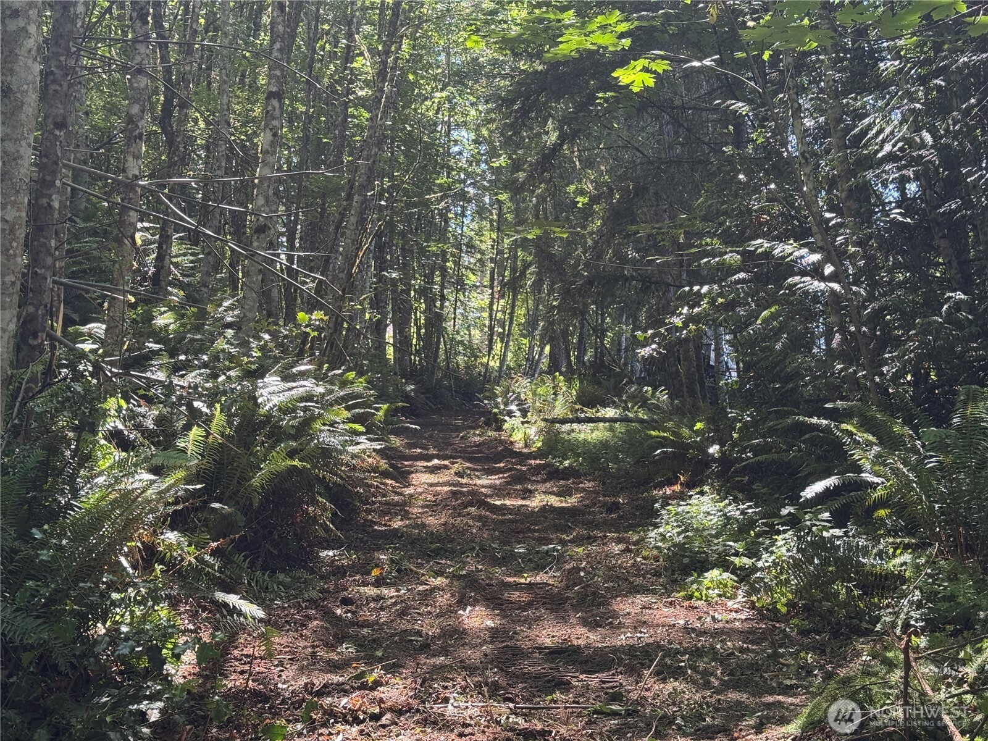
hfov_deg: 39.7
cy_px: 370
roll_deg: +0.4
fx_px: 1370
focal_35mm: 48
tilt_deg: +3.6
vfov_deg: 30.3
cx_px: 494
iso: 64
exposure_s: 1/121
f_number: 1.78
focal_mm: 6.76
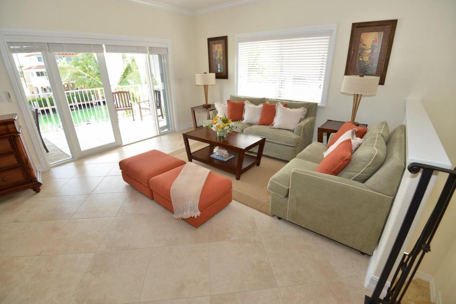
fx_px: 203
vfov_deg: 73.8
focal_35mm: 16
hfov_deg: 96.7
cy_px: 152
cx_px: 228
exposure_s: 1/60
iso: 360
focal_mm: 16
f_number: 5.6
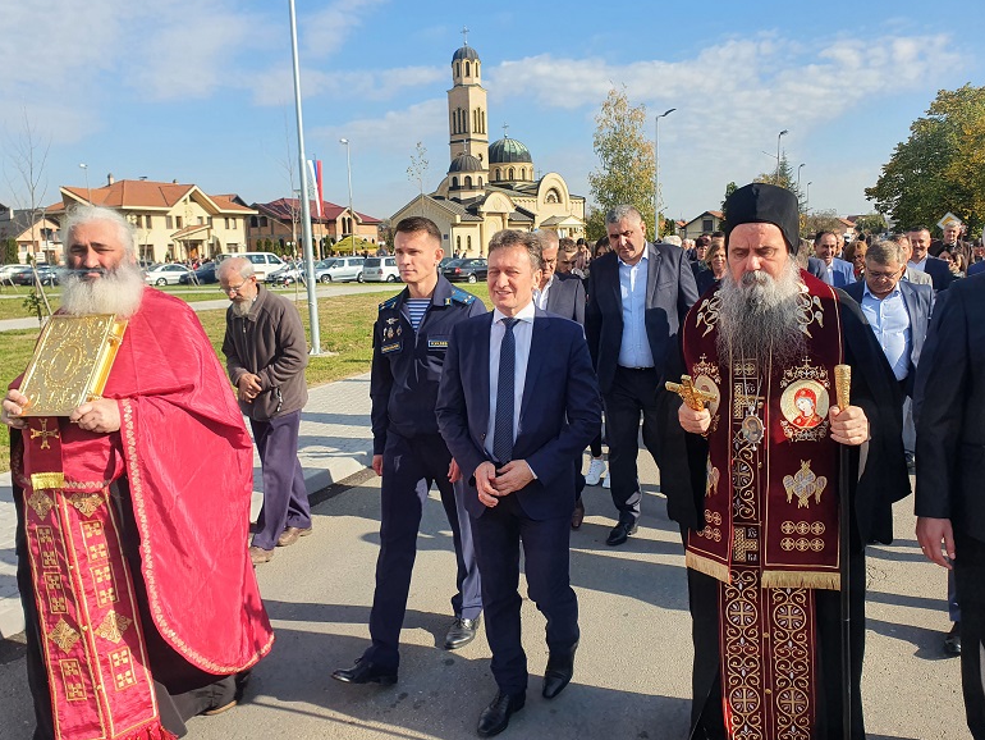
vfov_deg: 51.4
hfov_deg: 65.3
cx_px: 509
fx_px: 769
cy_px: 367
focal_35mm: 27
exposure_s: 1/1236
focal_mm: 4.32
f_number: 2.4
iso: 50
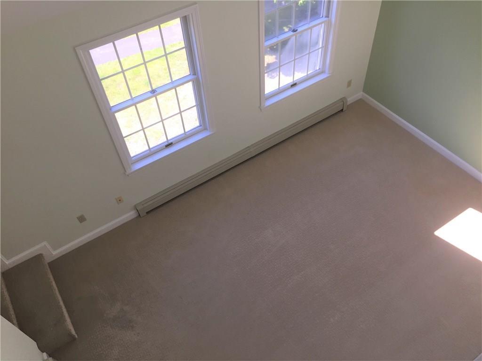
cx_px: 241
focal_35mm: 29
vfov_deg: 48.2
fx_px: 404
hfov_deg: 61.7
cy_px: 180
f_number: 2.2
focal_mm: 4.15
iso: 32
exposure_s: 1/120
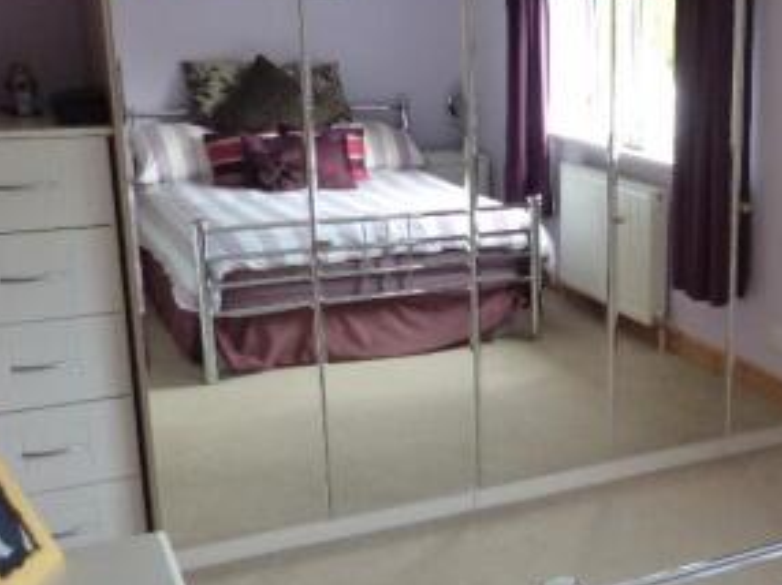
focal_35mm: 51
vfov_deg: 28.5
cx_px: 731
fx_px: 1151
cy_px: 297
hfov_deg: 34.9
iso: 400
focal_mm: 4.5
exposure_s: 1/50
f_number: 4
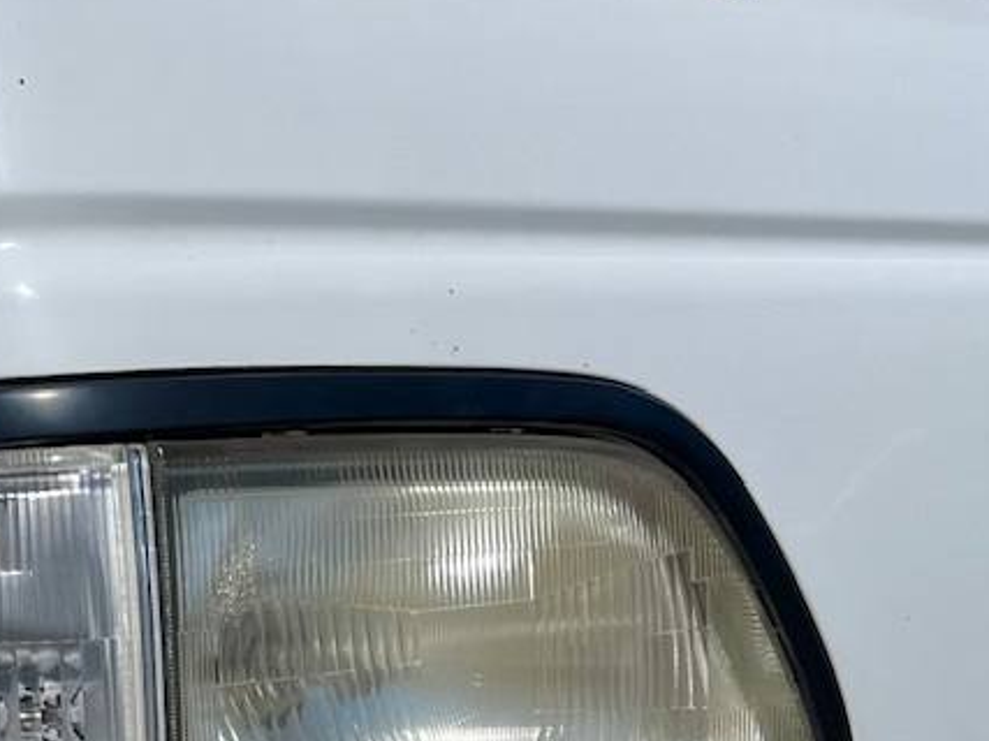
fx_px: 2142
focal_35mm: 75
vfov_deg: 18.4
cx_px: 225
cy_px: 947
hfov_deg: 25.6
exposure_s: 1/12048
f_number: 1.6
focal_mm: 5.1
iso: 32
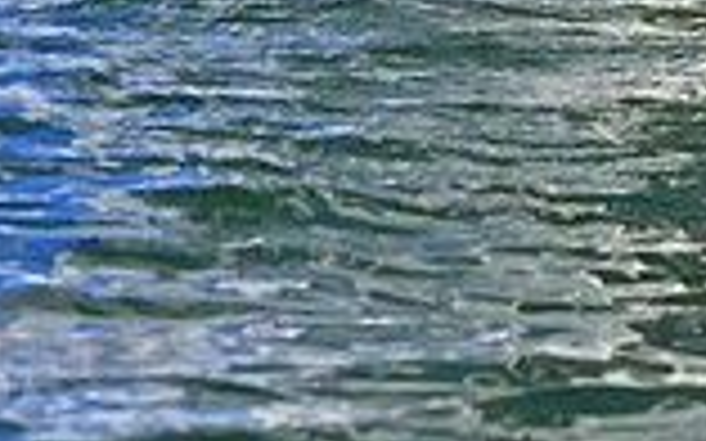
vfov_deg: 4.9
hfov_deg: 8.0
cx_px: 544
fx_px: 5059
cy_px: -376
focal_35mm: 263
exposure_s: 1/2500
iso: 250
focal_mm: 70
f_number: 3.5
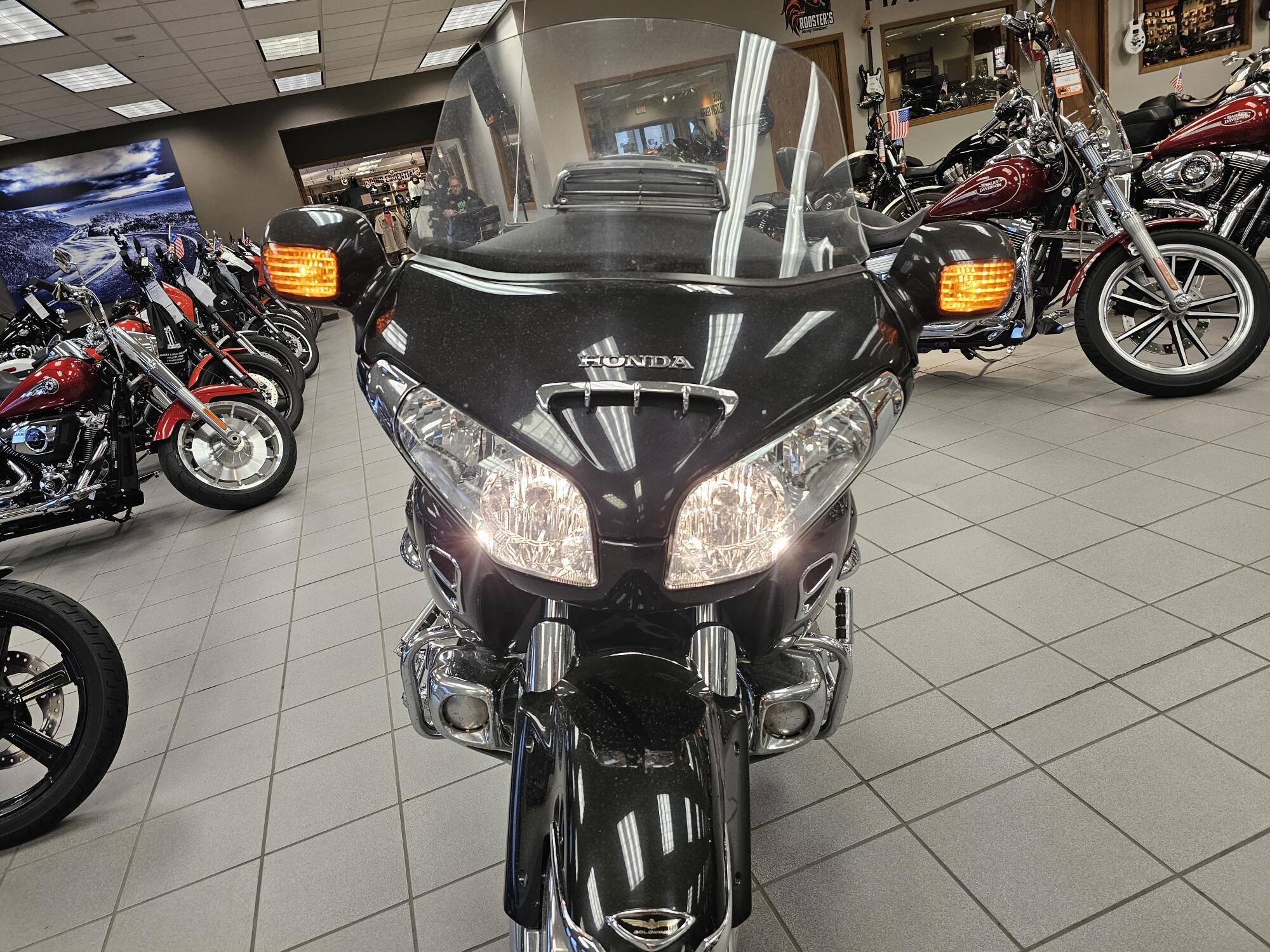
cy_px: 476
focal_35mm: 23
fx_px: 844
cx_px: 635
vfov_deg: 58.9
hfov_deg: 73.9
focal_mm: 6.3
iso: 160
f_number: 1.7
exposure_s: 1/120
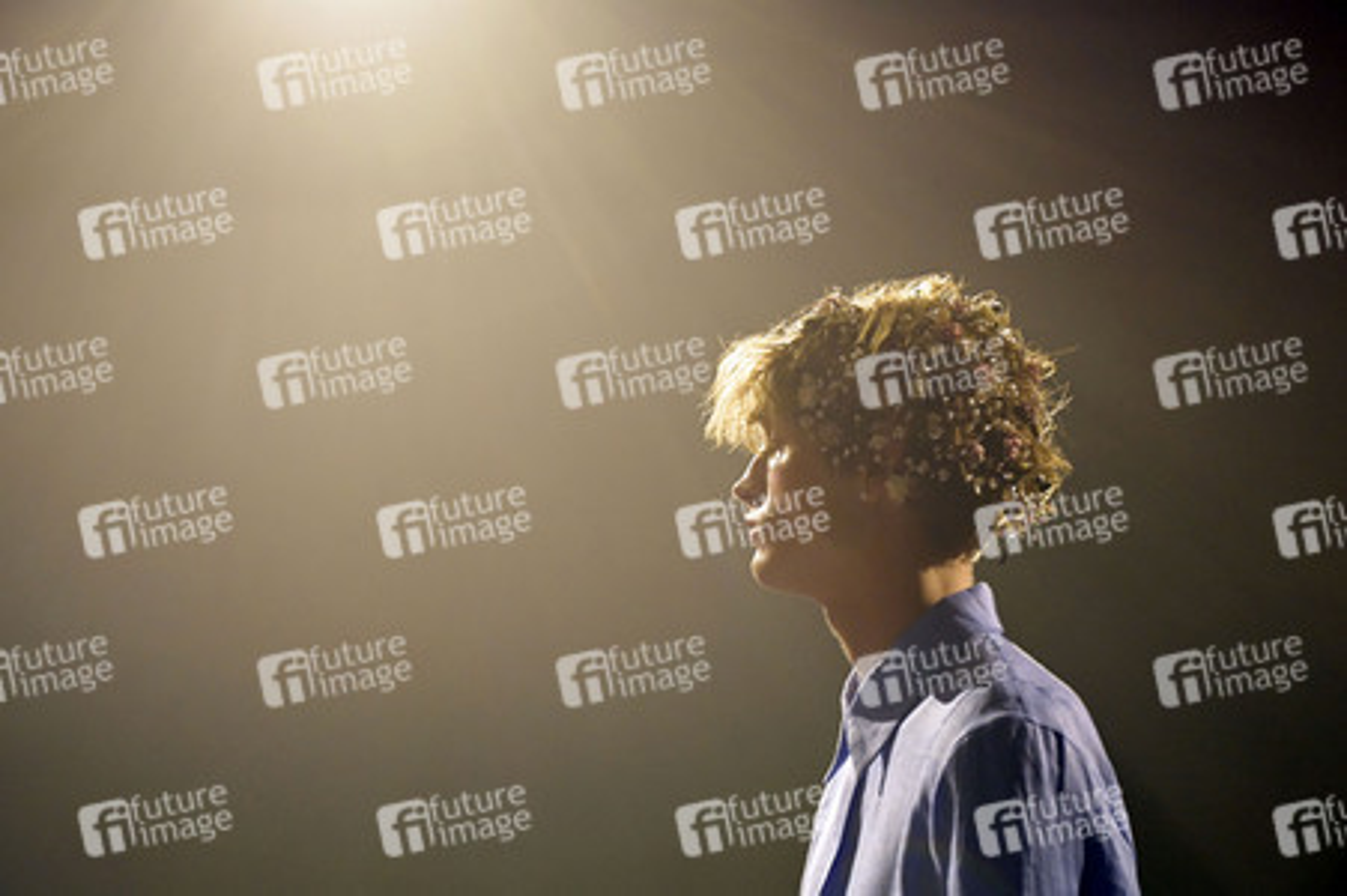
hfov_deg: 10.3
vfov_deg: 6.9
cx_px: 674
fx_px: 7478
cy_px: 448
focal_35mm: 200
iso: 8000
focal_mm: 200
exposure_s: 1/640
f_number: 5.6
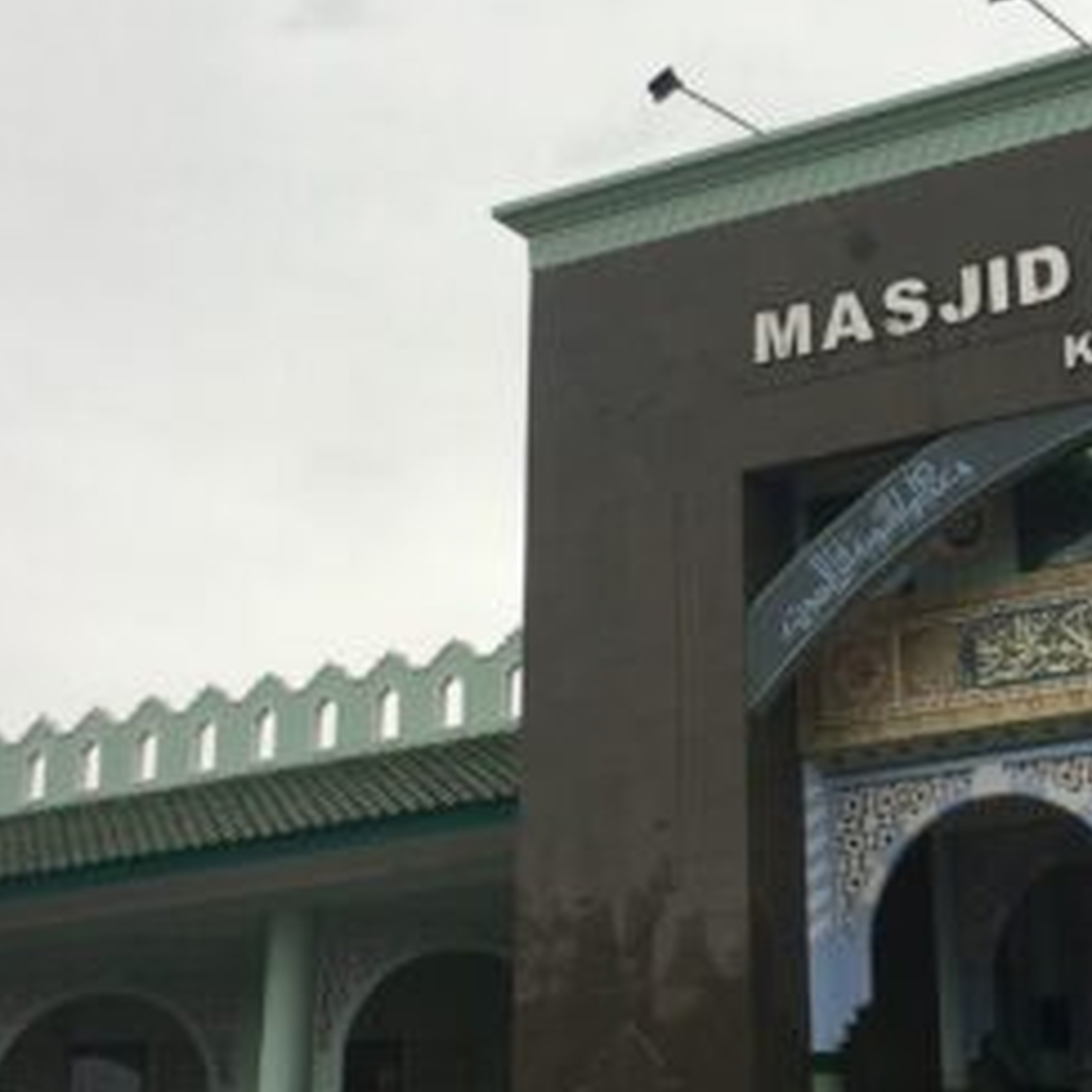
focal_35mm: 63
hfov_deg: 26.8
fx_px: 2248
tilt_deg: +23.6
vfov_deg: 27.0
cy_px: 318
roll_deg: +1.9
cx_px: 868
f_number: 2.2
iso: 25
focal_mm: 4.15
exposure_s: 1/171
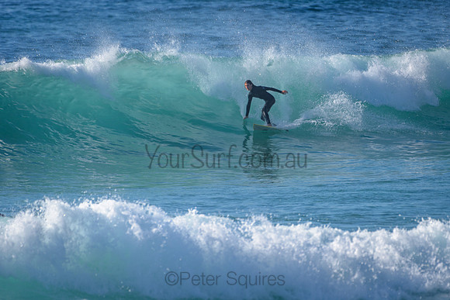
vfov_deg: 2.2
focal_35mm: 613
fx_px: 7662
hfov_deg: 3.4
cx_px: 276
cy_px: 151
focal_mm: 500
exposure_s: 1/2000
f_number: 5.6
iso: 200
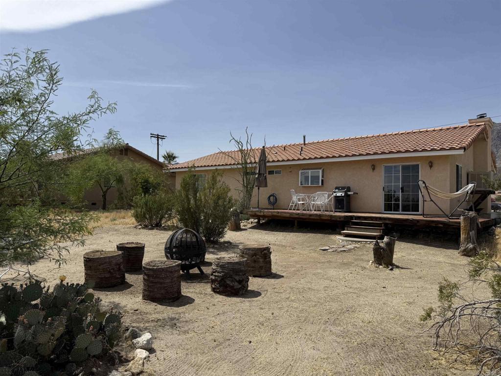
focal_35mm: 24
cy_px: 188
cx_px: 250
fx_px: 347
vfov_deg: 56.8
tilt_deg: +2.1
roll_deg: -1.1
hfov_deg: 71.6
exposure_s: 1/8130
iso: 80
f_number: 1.78
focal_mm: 6.76
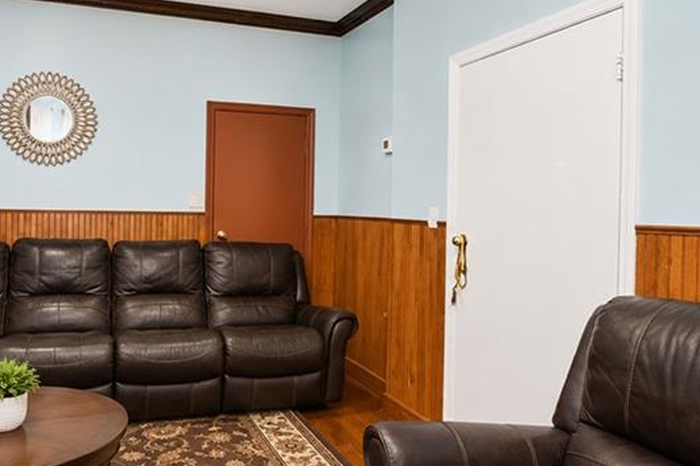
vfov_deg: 44.9
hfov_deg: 62.6
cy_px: 236
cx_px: 255
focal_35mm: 29
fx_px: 564
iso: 2000
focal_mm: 10
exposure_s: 1/80
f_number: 7.1
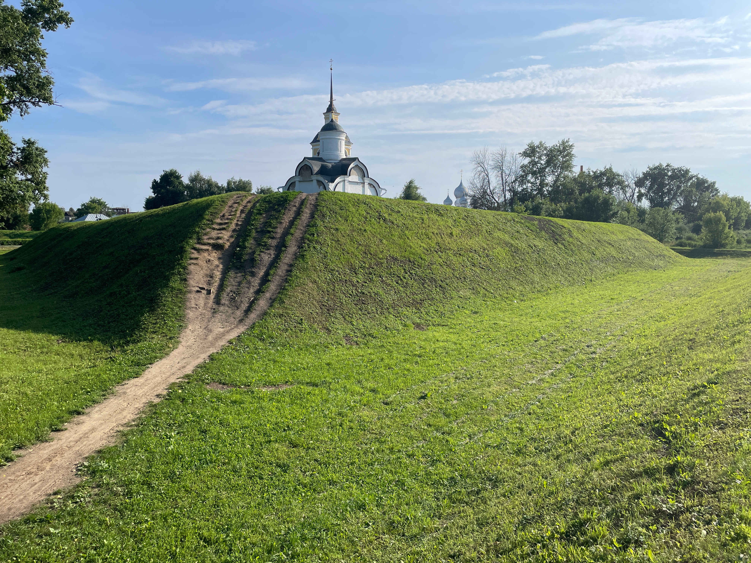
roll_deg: -0.8
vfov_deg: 53.1
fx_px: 564
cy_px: 282
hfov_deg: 67.3
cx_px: 376
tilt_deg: -2.8
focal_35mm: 26
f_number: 1.6
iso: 32
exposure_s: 1/4000
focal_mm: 4.2
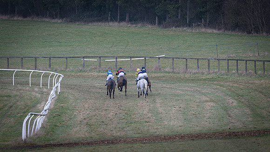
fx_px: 2820
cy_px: 90
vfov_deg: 3.1
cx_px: 154
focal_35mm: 394
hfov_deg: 5.5
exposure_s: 1/1000
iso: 320
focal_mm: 200
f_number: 5
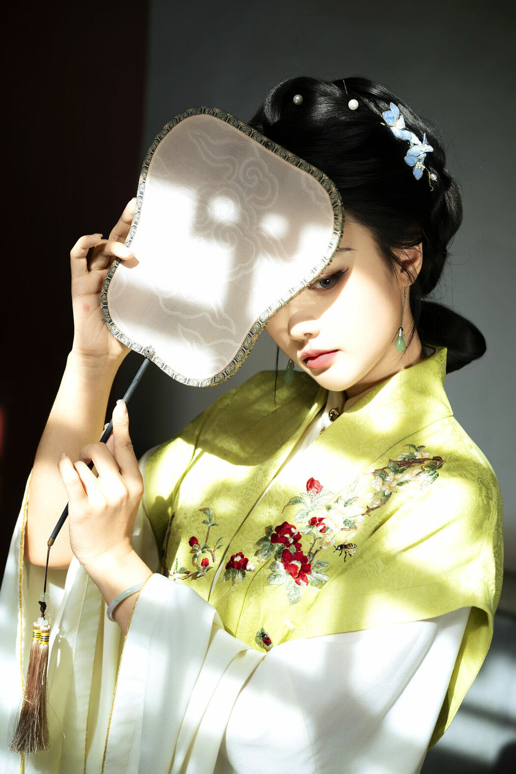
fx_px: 1397
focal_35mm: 65
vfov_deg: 31.0
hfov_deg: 20.9
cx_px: 258
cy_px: 387
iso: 125
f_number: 4
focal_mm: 65
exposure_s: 1/160
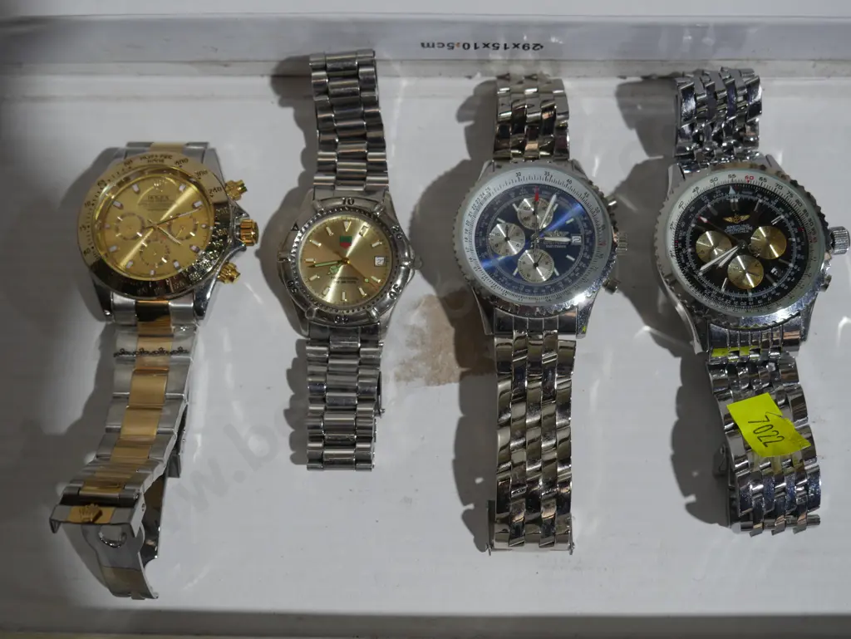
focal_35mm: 46
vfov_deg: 31.5
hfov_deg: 41.2
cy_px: 320
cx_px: 426
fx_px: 1131
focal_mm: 23
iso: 250
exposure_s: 1/60
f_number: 5.1
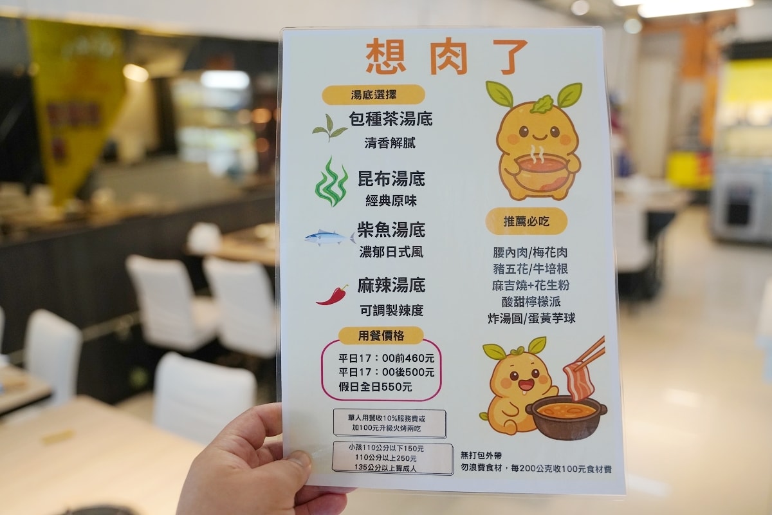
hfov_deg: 63.7
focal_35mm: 29
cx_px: 386
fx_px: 622
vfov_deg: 45.0
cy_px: 258
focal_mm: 29
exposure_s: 1/160
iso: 1600
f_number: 3.2
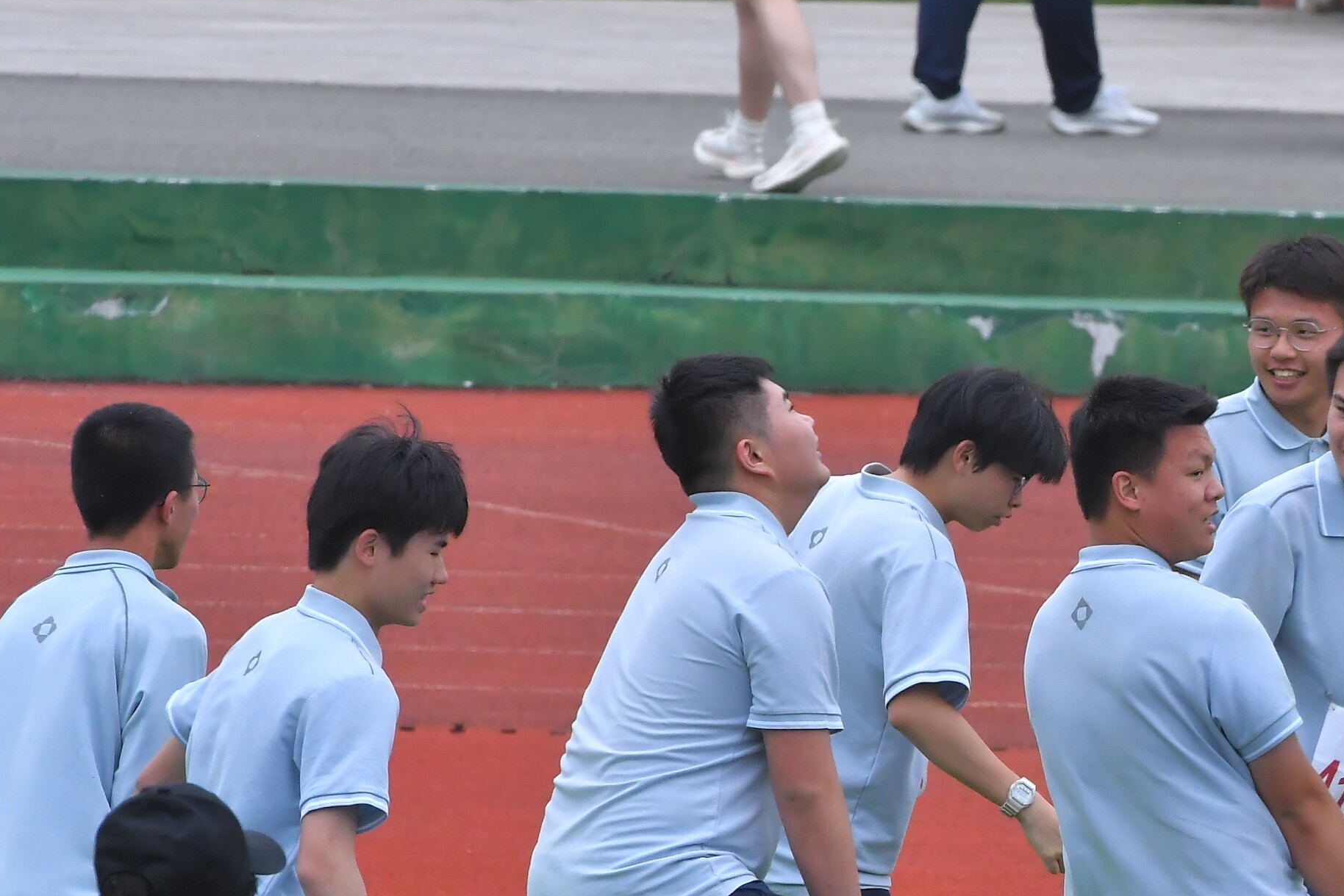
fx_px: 42896
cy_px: 630
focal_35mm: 1149
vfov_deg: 1.2
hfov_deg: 1.8
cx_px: 1253
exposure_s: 1/800
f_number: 14
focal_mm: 350
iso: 1000
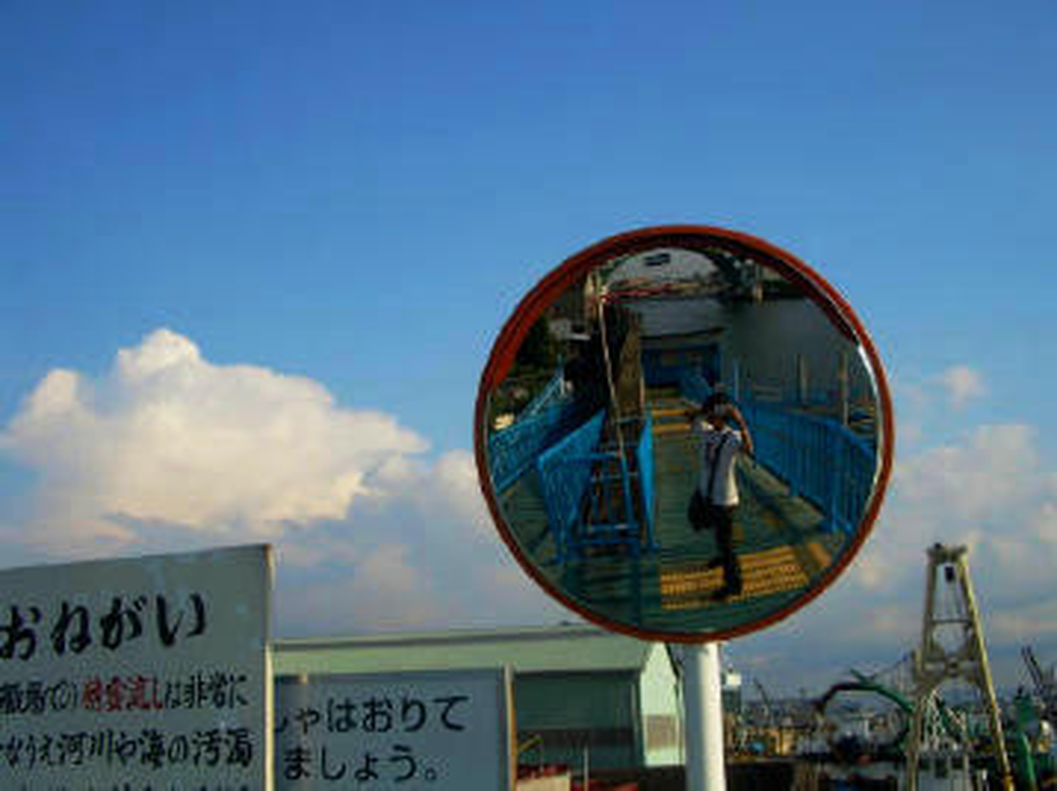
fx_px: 1068
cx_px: 528
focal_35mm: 35
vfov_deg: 40.7
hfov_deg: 52.7
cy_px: 396
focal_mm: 5.8
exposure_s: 1/500
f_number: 4.3
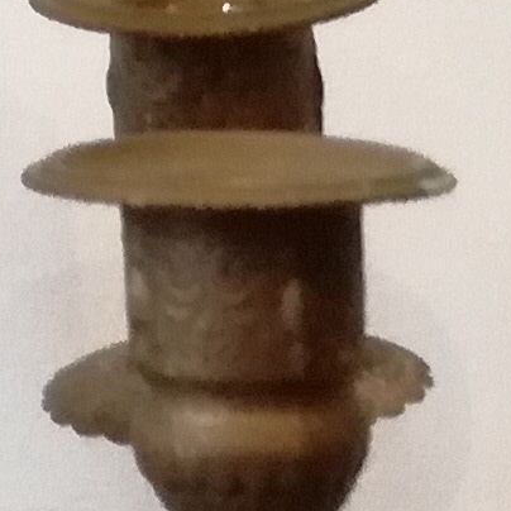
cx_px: 971
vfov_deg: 6.9
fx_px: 4109
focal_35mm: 246
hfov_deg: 6.9
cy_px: 927
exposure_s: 1/33.3
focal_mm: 3.79
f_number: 2
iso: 400
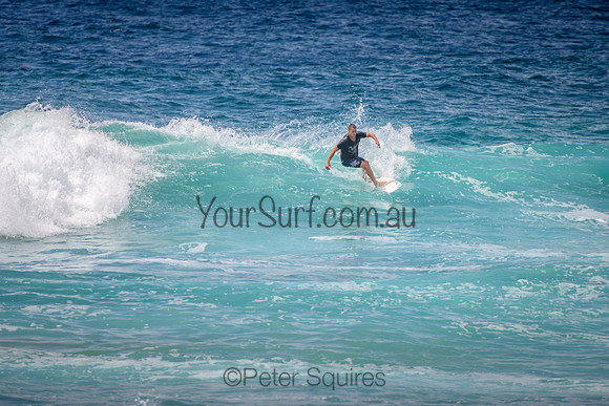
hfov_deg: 3.8
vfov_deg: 2.5
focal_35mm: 549
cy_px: 157
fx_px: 9295
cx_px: 333
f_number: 5.6
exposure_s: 1/2000
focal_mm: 400
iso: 250
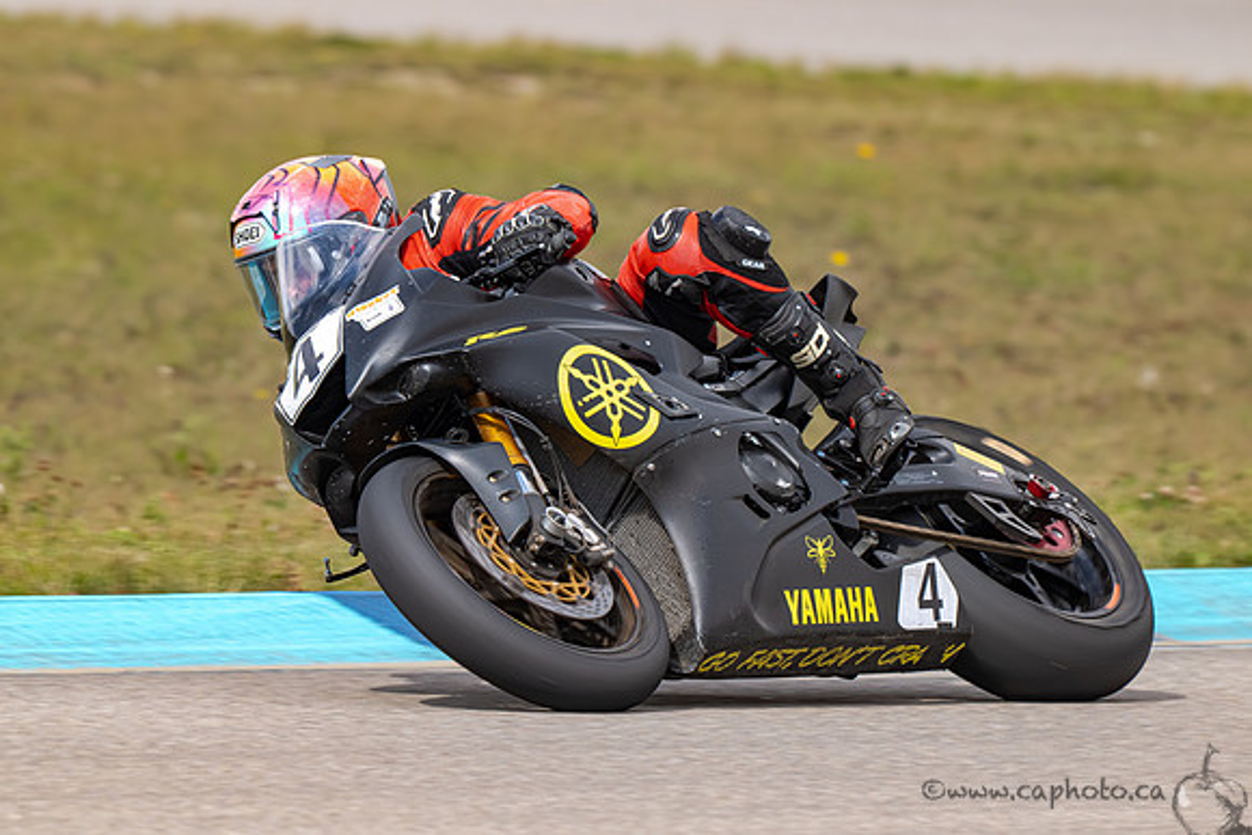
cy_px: 418
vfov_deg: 2.3
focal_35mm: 600
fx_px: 20871
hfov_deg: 3.4
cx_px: 626
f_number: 11
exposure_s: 1/800
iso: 720
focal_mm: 600
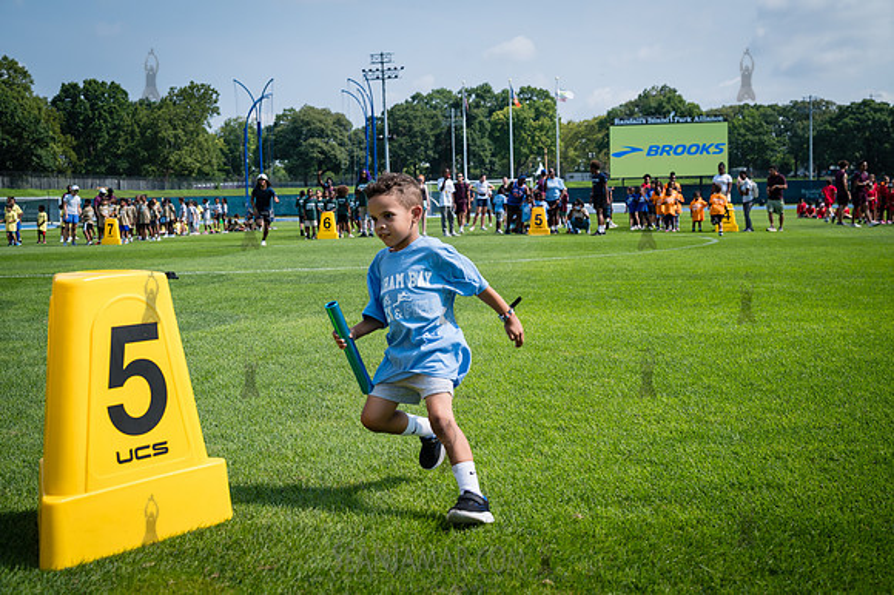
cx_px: 447
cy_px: 298
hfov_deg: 46.4
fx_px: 1042
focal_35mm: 42
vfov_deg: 31.9
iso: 100
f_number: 5
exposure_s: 1/640
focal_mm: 42
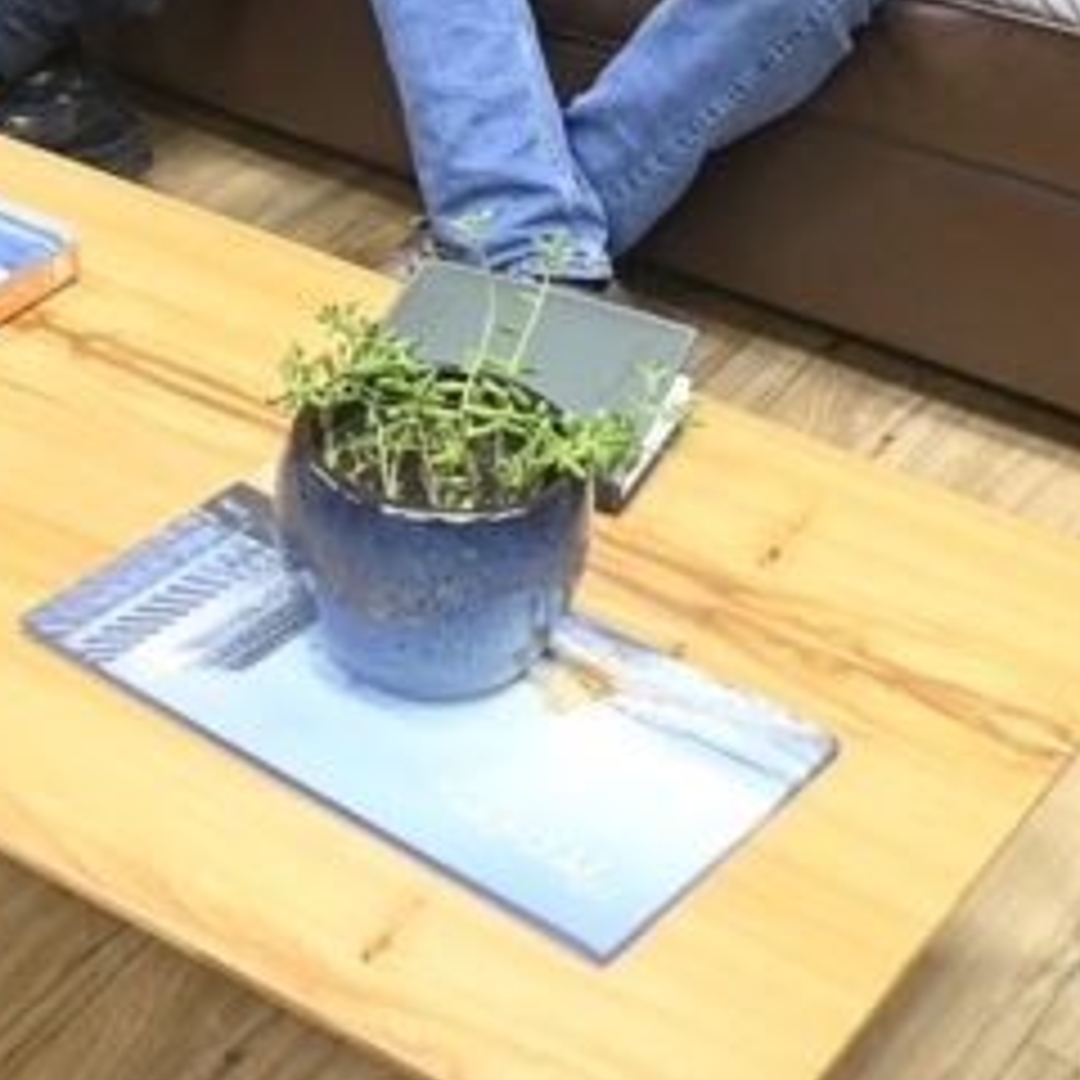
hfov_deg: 20.0
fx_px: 3000
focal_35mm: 85
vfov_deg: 19.6
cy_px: -97
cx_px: 81
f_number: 5
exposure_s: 1/125
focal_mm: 20
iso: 3600
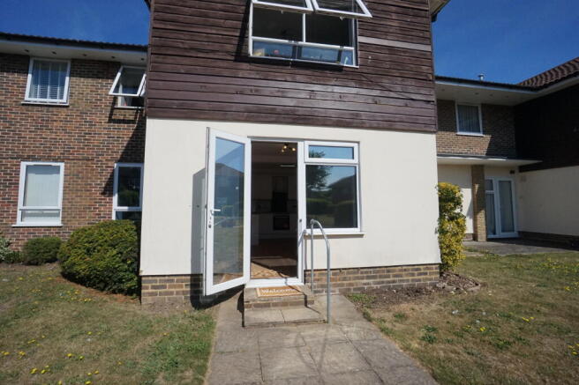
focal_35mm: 15
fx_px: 241
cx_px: 290
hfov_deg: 100.4
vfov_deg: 77.3
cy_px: 192
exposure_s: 1/2500
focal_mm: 10
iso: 1600
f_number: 14
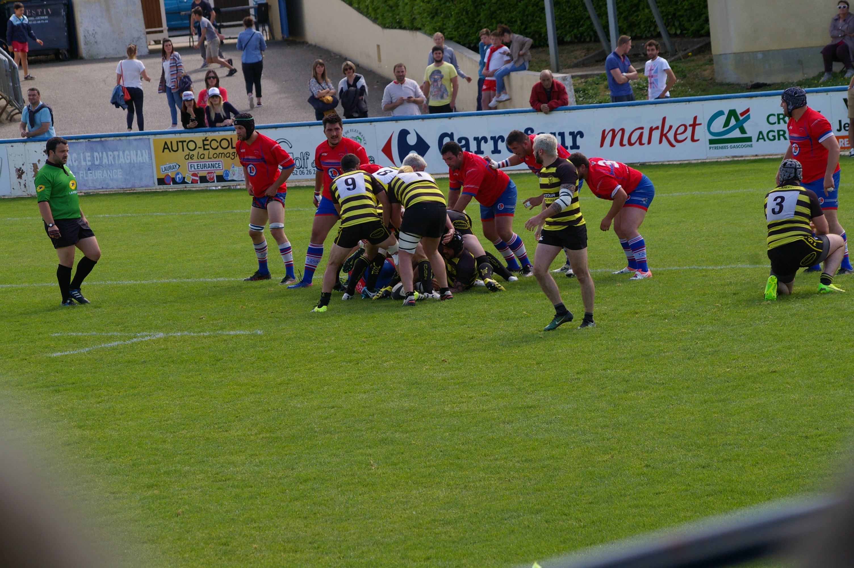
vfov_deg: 6.9
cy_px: 284
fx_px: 4728
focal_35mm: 200
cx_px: 427
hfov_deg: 10.3
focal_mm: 133
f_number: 6.7
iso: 400
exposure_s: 1/500
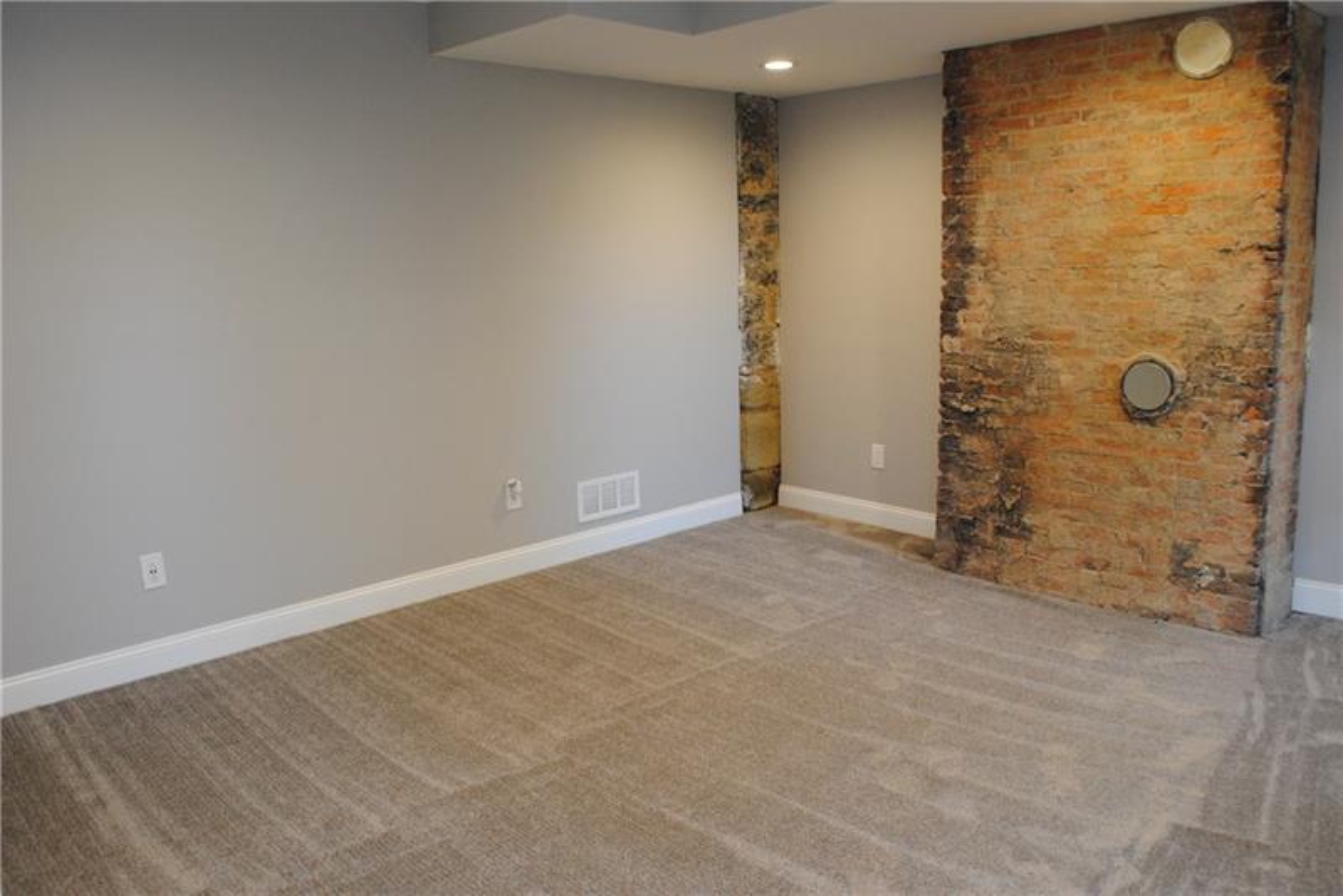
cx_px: 672
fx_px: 1008
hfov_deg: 67.4
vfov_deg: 48.0
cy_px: 448
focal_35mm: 27
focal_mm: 18
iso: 800
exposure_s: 1/25
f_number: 6.3
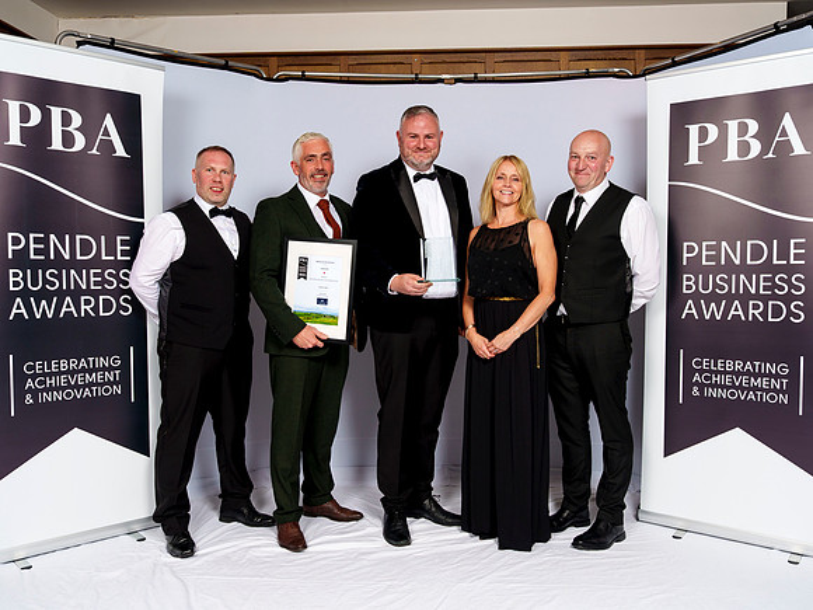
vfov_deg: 44.8
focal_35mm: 32
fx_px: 740
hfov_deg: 57.6
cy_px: 305
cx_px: 401
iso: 100
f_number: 8
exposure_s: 1/125
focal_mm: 29
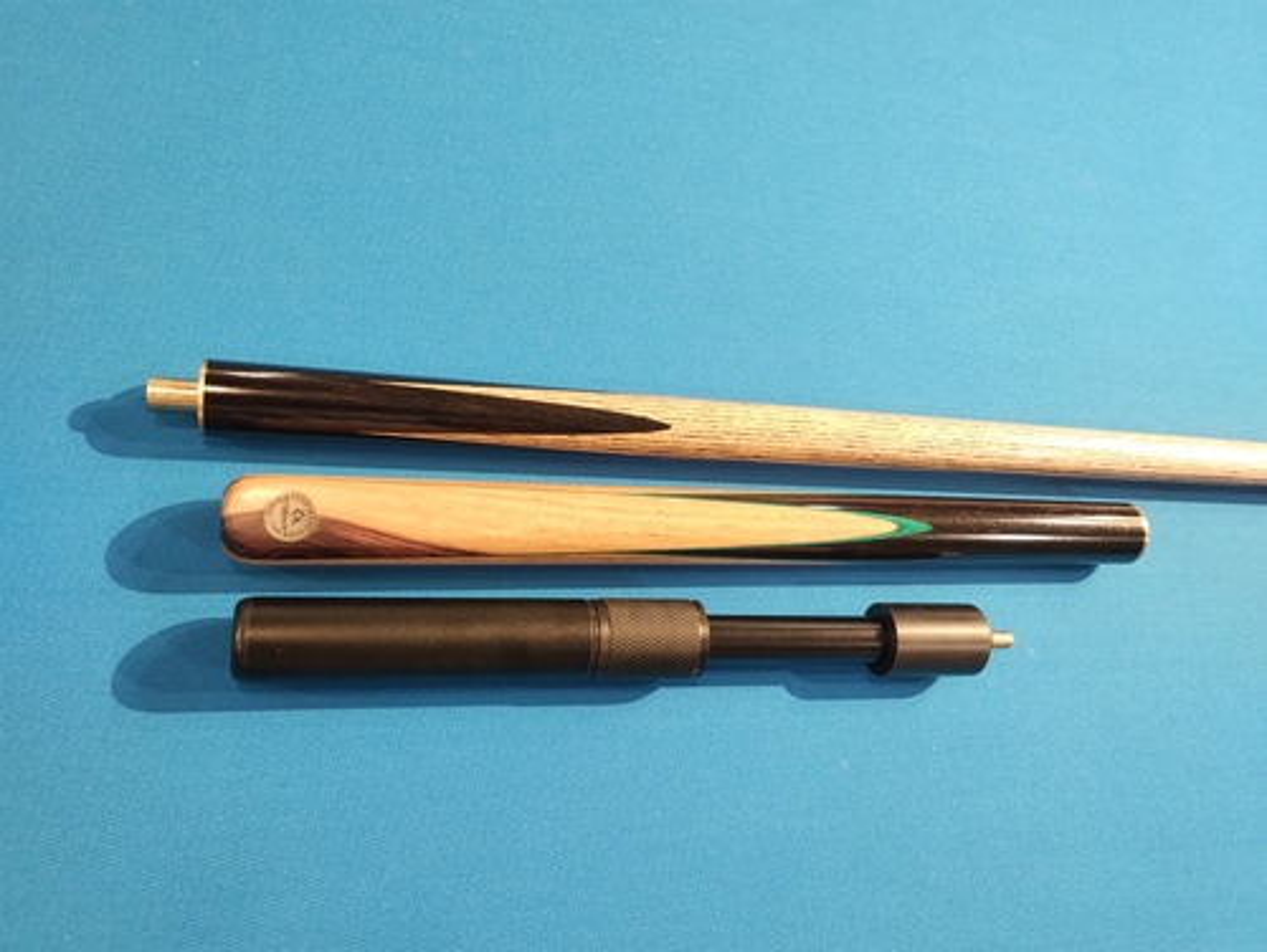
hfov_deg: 63.4
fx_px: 1026
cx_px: 634
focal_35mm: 28
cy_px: 476
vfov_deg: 49.8
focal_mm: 4.27
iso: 750
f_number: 1.8
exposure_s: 1/25
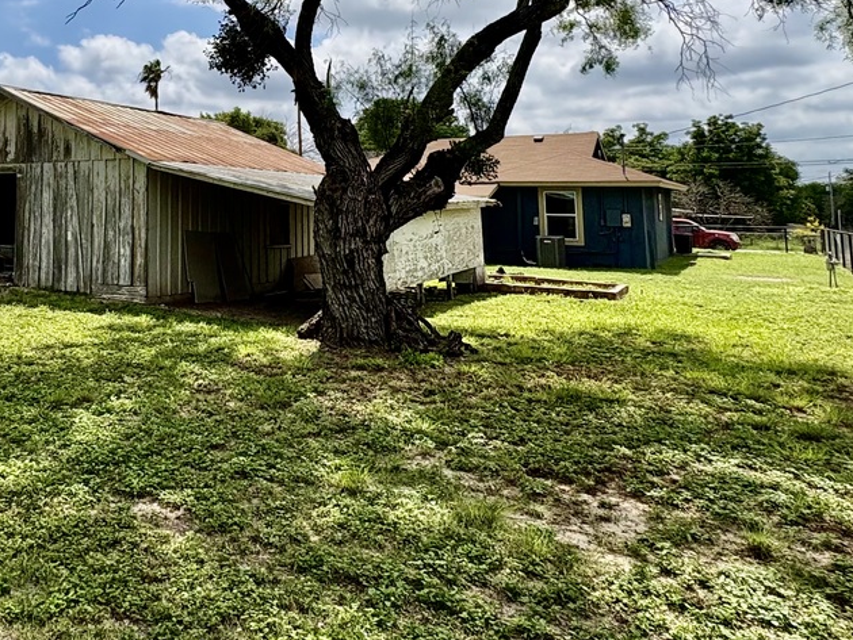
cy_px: 108
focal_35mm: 32
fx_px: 789
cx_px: 126
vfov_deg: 41.8
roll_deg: -0.8
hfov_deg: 51.7
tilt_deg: +6.3
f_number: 2.2
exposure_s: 1/3717
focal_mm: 2.22
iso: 50
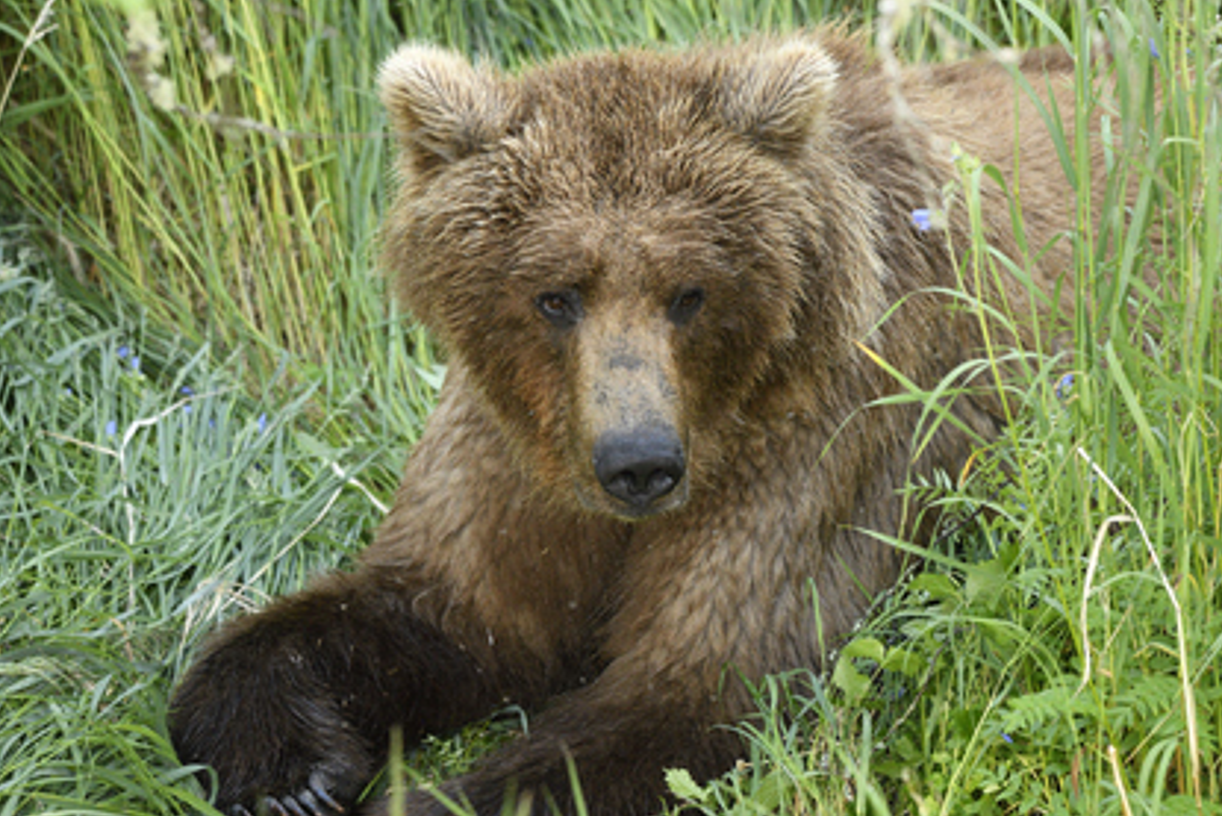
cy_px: 508
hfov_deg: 5.7
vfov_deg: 3.8
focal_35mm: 364
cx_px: 701
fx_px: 12359
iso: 3200
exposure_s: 1/320
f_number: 5.6
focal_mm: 270
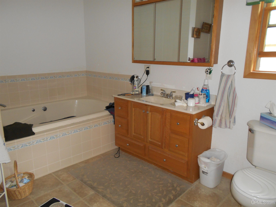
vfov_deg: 53.1
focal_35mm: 26
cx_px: 138
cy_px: 104
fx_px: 207
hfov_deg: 67.3
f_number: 3.2
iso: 220
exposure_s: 1/25
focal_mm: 4.6
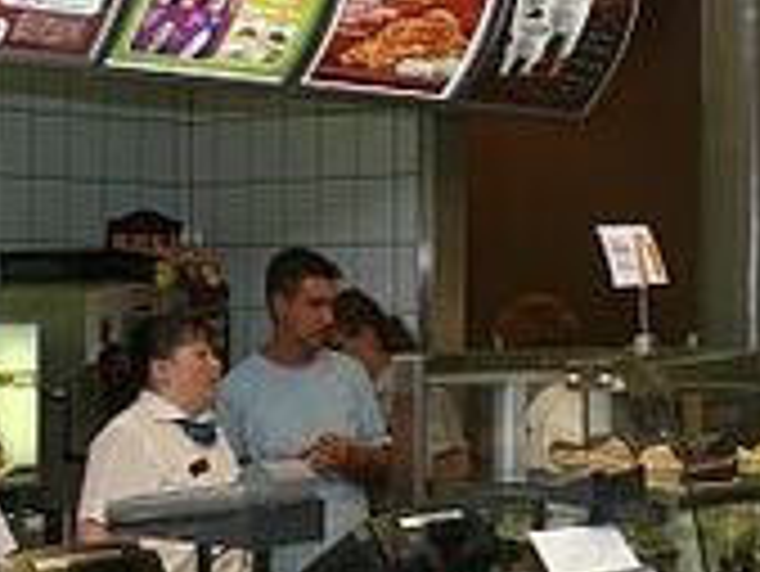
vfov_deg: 17.8
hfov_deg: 22.8
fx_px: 1824
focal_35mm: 83
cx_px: 49
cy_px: 275
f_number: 4
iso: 100
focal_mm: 7.4
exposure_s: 1/30
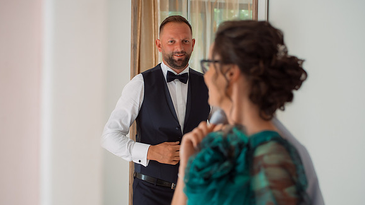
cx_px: 195
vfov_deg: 15.3
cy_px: 113
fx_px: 765
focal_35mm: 79
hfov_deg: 26.8
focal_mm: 70
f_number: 4
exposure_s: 1/200
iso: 1000
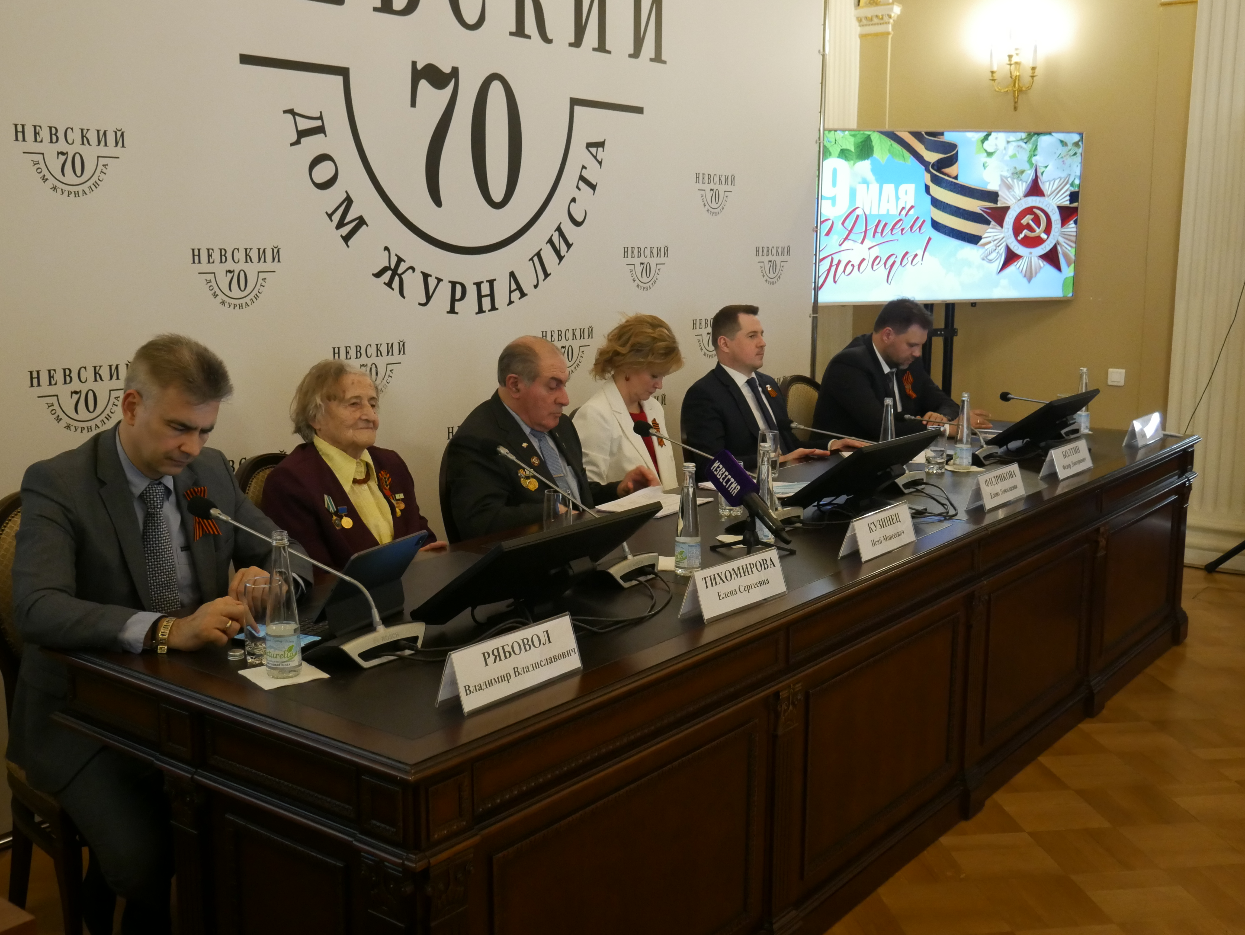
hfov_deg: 49.0
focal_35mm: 38
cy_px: 468
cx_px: 622
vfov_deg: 37.7
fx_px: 1367
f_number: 4.1
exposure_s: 1/60
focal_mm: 19
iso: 2500
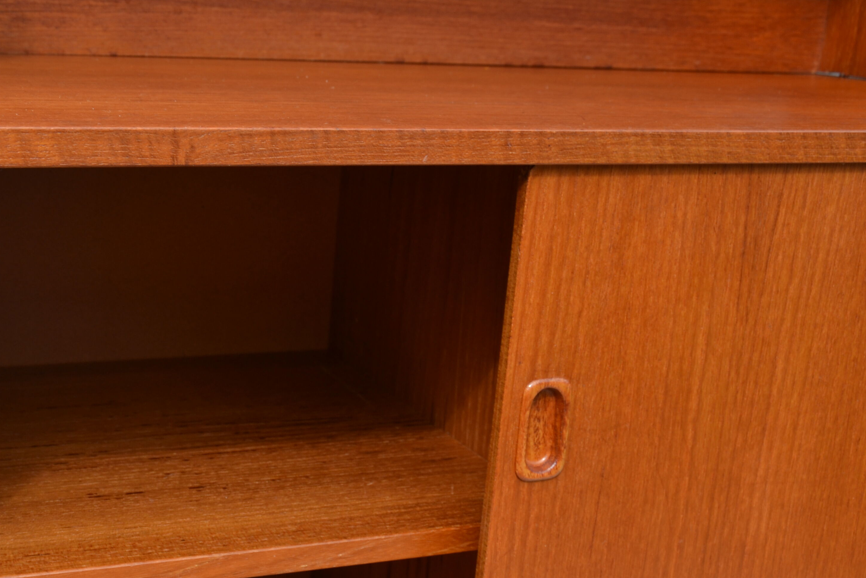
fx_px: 1371
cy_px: 302
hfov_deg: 34.2
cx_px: 201
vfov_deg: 23.8
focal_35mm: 57
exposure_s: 1/160
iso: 100
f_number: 6.3
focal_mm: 24
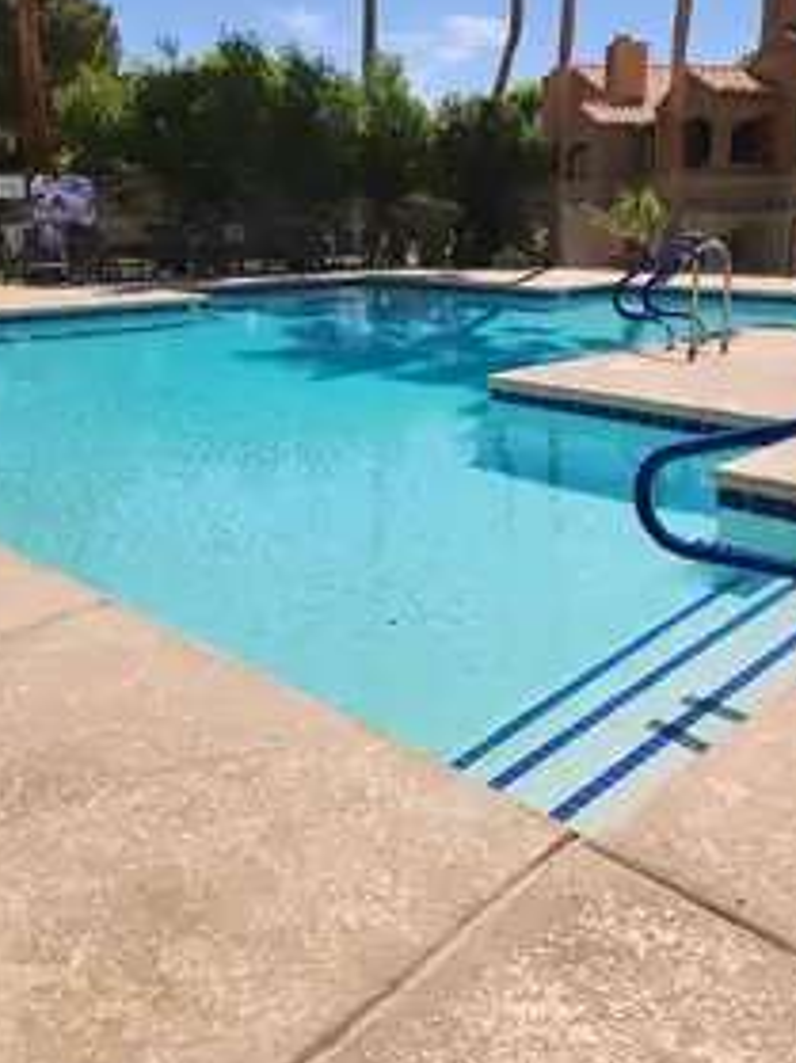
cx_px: 449
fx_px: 1013
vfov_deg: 54.9
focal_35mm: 33
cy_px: 411
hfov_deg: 42.8
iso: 20
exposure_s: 1/2657
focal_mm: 5.4
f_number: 1.8
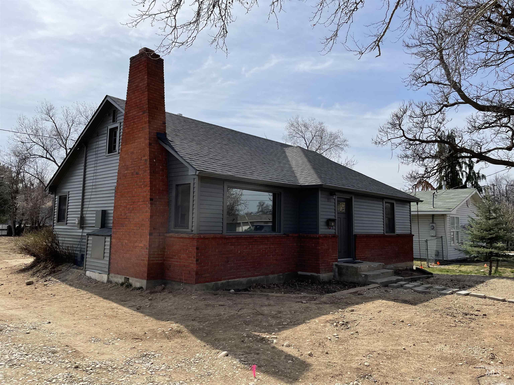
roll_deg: -0.4
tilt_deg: +5.8
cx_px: 257
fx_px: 386
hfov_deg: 67.3
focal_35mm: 26
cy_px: 192
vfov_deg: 53.1
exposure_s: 1/6897
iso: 32
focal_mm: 4.2
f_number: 1.6
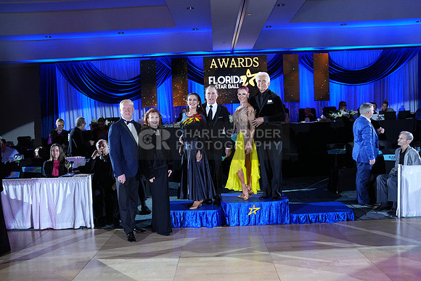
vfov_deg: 44.7
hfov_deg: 63.3
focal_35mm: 29
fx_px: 342
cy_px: 140
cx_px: 210
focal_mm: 29.2
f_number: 5
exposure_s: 1/200
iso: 2000
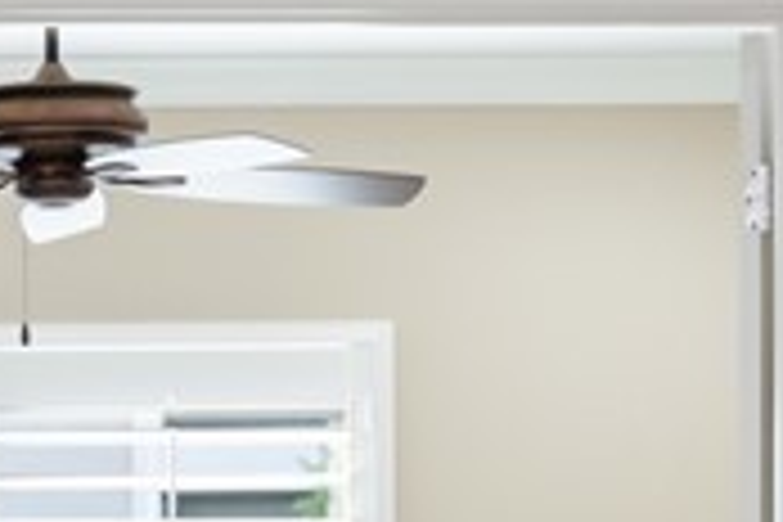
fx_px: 4480
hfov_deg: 9.7
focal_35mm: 206
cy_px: 792
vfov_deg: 6.6
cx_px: -398
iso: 1600
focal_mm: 33
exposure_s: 1/30
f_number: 6.7
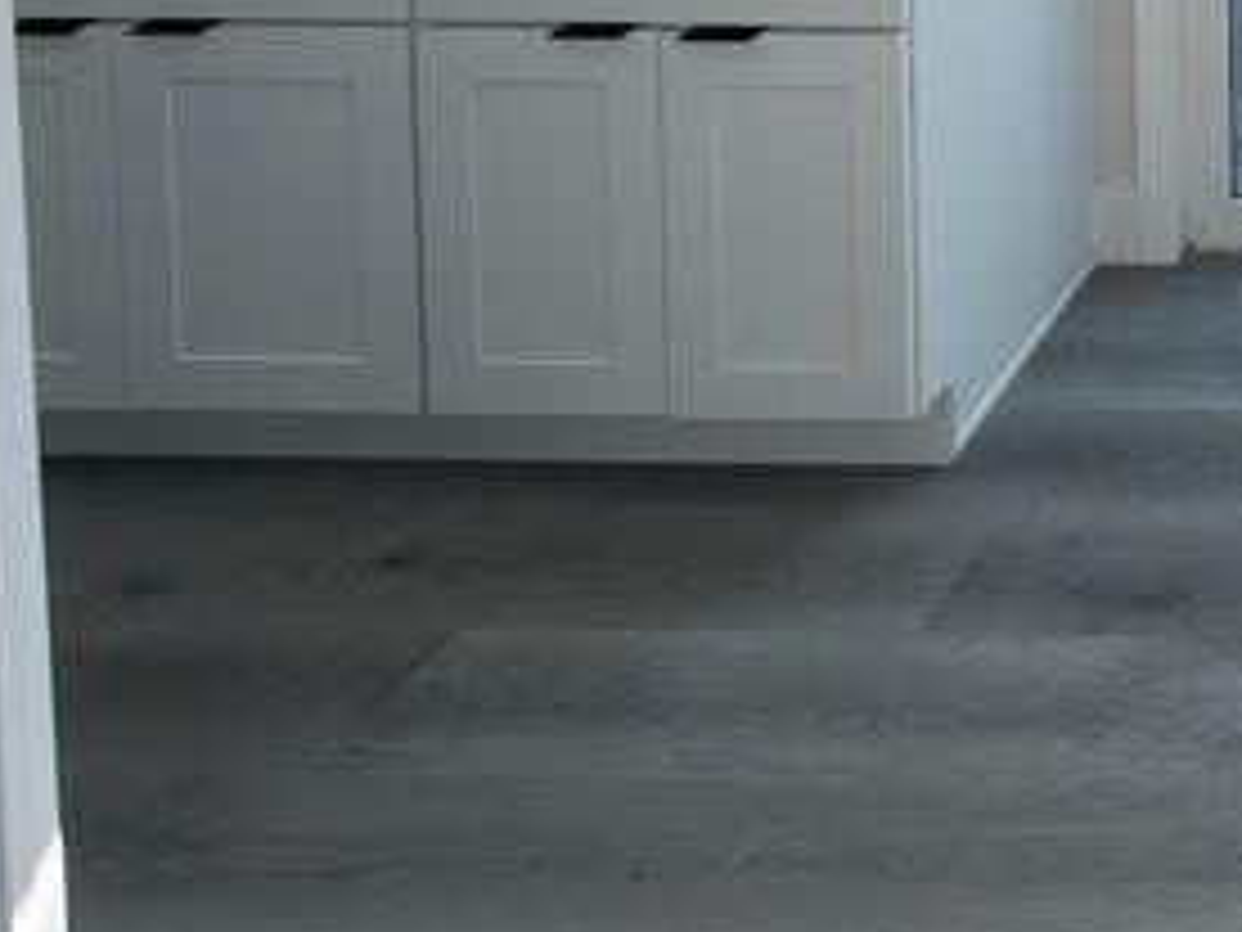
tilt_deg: -3.6
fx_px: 1866
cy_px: -630
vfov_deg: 21.3
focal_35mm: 52
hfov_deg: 26.7
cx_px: 1850
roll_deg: +1.1
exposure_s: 1/159
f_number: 2.2
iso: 25
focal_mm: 2.22
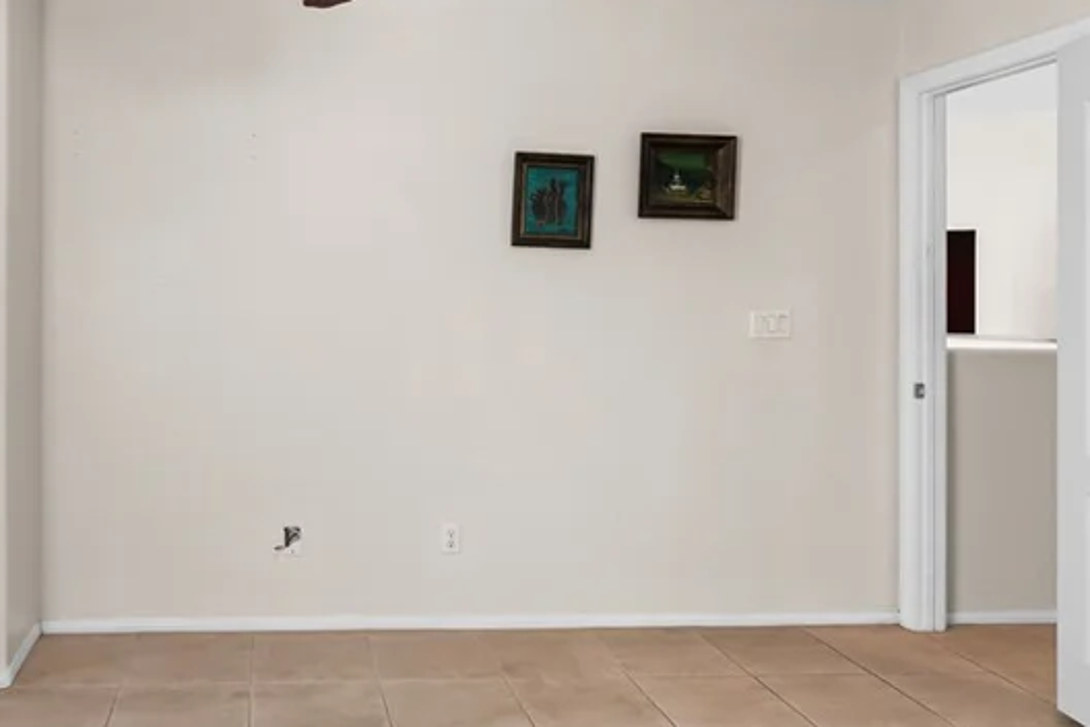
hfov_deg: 55.4
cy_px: 292
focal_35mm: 33
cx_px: 322
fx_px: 999
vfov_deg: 39.8
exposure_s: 1/20
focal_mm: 17
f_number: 8
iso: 500
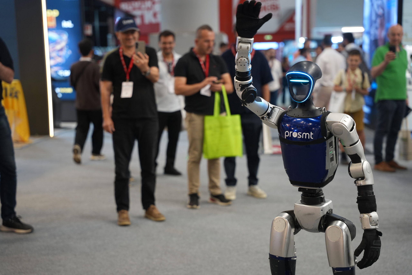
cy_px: 138
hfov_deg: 32.8
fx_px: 699
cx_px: 206
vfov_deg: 22.2
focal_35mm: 61
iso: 1000
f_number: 2.8
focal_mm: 61.1
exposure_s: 1/200
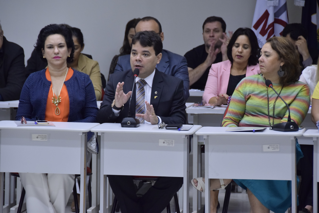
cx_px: 160
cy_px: 106
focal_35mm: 195
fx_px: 1728
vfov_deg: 7.0
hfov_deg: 10.5
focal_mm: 130
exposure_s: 1/125
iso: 1600
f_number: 5.6
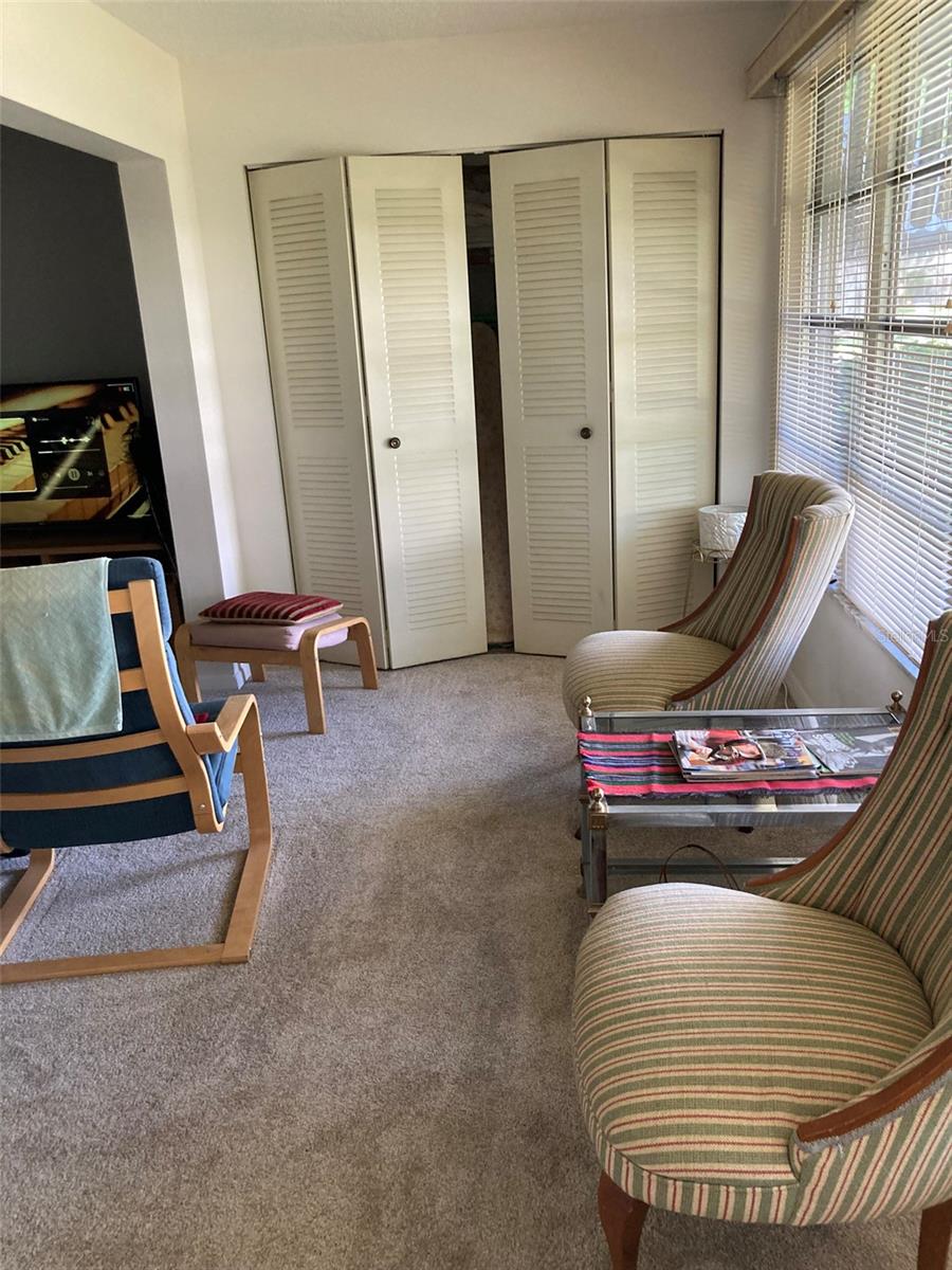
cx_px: 476
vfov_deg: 63.4
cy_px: 635
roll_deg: +3.4
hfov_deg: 49.7
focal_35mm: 28
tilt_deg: -16.3
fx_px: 1027
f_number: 1.8
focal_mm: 3.99
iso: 125
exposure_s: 1/60
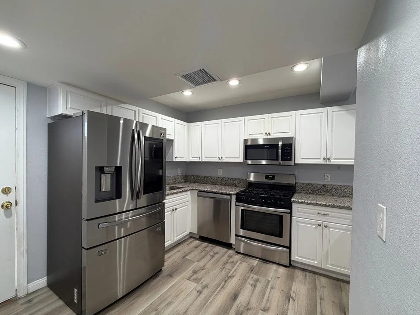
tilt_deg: -1.2
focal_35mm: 15
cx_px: 208
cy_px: 163
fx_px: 182
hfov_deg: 98.2
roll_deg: -0.6
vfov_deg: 81.7
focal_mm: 2.22
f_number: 2.2
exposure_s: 1/60
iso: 200
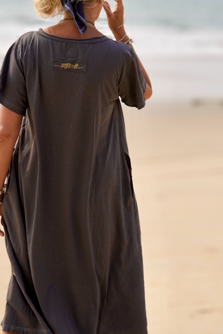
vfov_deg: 26.6
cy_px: 210
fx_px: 706
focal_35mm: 76
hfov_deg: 17.9
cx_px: 82
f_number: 5.6
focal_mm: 32
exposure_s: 1/800
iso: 100
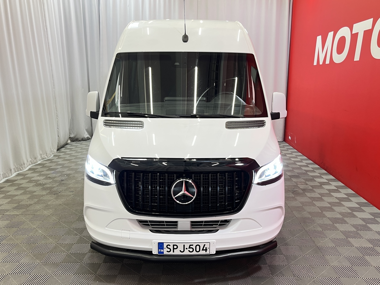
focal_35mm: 26
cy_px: 142
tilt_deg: -11.3
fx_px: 285
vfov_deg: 53.1
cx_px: 190
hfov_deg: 67.3
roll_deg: +0.0
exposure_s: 1/50
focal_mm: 5.1
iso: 80
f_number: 1.6
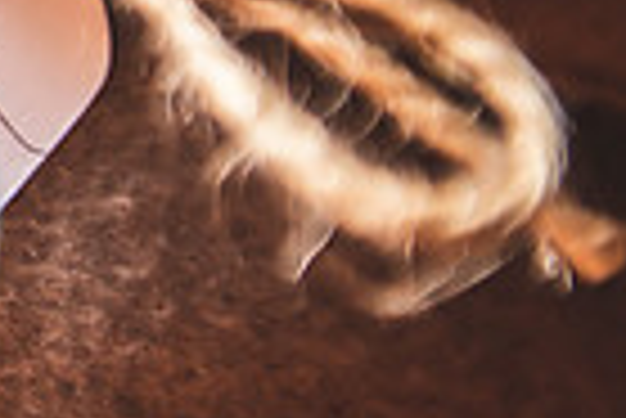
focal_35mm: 275
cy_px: 11
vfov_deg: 5.0
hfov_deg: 7.3
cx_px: -527
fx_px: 4787
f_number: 2.8
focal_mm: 66
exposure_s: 1/200
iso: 200
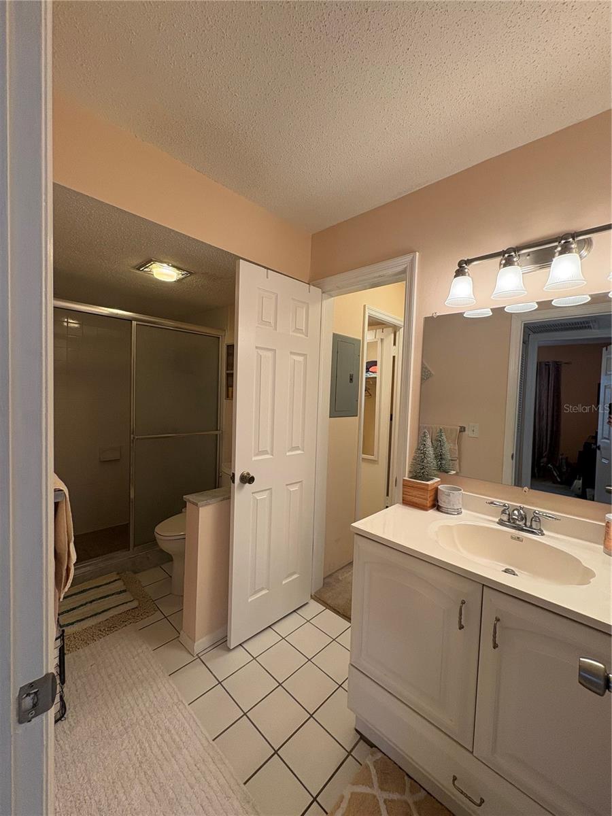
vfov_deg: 102.1
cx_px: 306
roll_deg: -1.9
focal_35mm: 14
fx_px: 330
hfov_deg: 85.7
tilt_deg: -1.3
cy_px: 408
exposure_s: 1/120
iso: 160
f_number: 2.2
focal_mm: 2.22
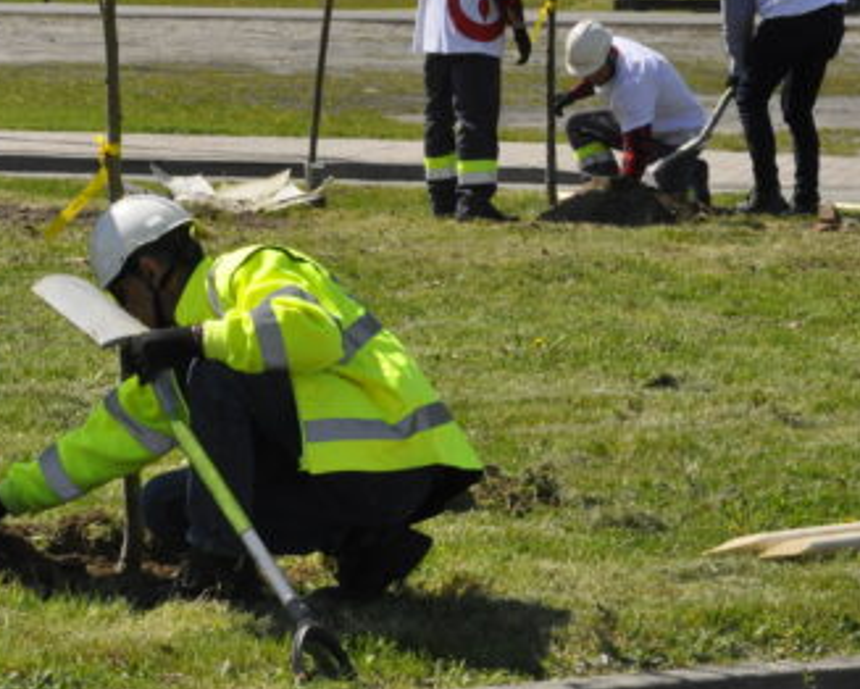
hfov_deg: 9.7
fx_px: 5043
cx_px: 129
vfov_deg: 7.8
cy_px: 103
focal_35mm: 198
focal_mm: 60
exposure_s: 1/800
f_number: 14
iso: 1000
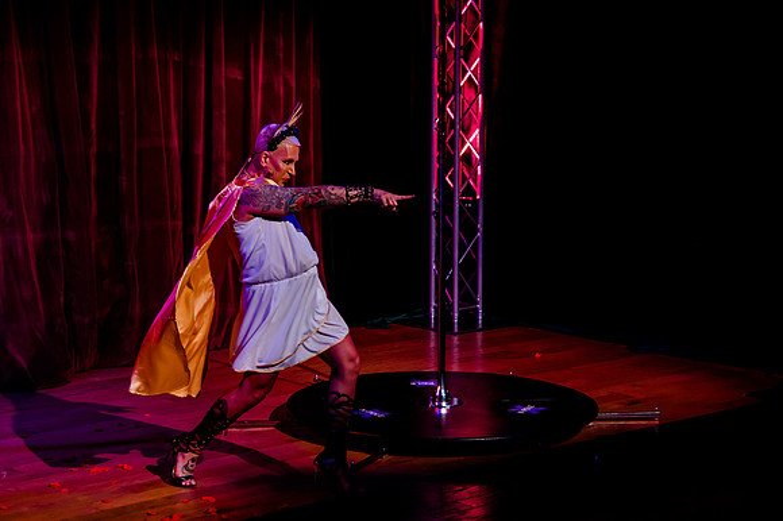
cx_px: 365
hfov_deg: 25.8
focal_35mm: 79
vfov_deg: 17.3
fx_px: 1708
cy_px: 195
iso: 2500
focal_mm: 62
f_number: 4
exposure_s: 1/125
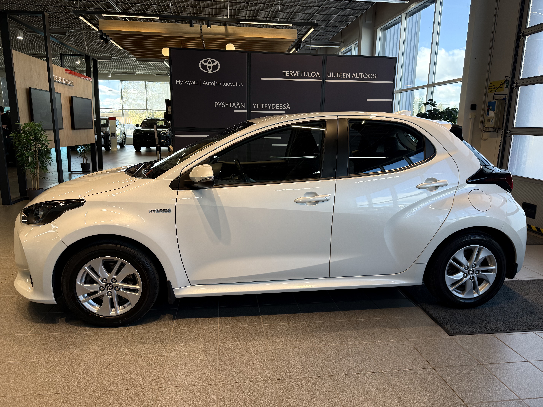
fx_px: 376
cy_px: 204
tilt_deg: -11.3
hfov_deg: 71.6
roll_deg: -1.1
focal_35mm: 24
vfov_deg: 56.8
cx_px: 272
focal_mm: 6.76
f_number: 1.78
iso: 100
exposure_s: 1/377
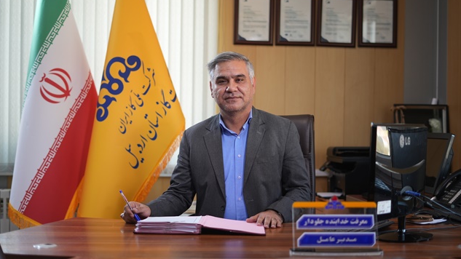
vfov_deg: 22.6
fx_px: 648
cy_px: 134
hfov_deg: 39.2
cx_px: 231
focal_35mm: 53
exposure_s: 1/125
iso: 200
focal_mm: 50
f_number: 1.8
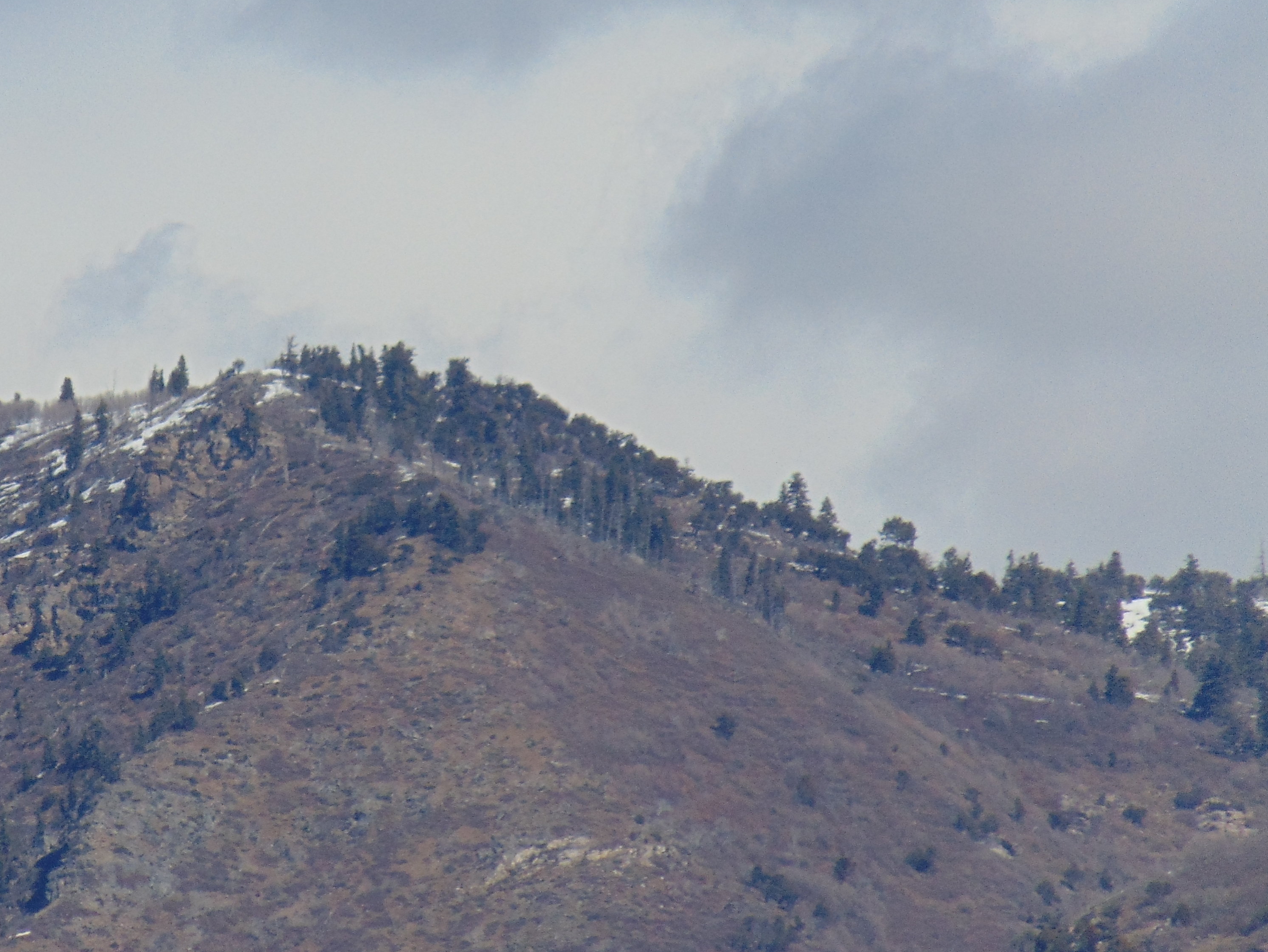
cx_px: 211
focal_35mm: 992
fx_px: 36342
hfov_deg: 2.0
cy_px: 474
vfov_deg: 1.5
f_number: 11.9
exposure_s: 1/250
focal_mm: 103.2
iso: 80
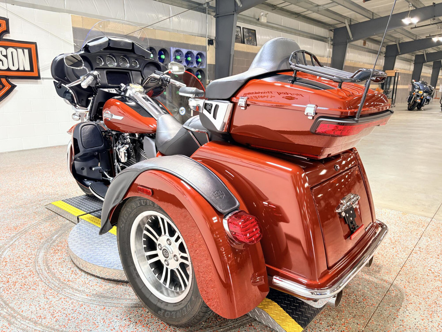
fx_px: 332
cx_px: 221
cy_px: 166
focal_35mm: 26
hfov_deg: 67.3
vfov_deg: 53.1
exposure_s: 1/60
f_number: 1.6
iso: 80
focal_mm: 5.96
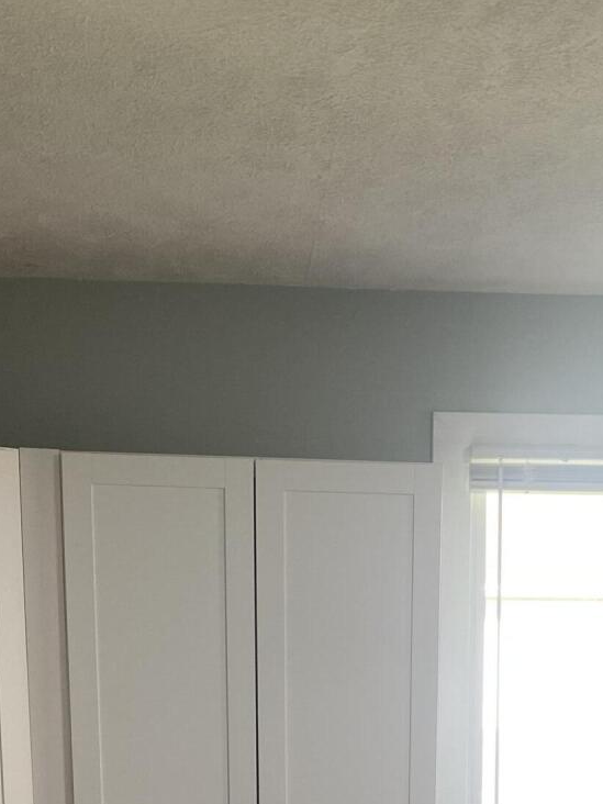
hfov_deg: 20.6
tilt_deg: -14.4
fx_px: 1649
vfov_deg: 24.0
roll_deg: +0.3
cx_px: 414
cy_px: 1049
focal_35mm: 71
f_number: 1.8
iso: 64
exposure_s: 1/60
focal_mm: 4.25
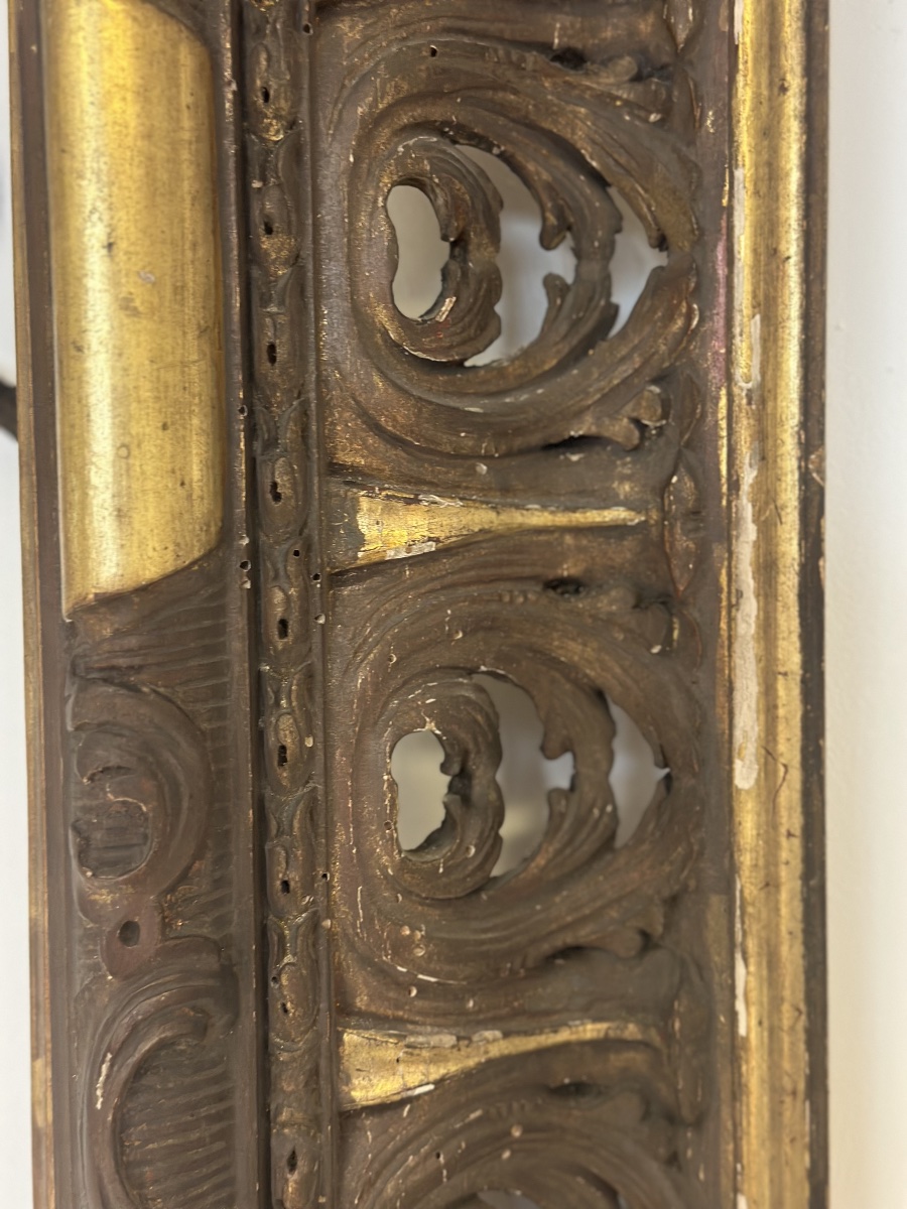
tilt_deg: -0.9
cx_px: 454
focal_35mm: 48
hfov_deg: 30.3
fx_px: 1677
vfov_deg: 39.7
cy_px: 604
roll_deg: -1.5
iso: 500
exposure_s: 1/33
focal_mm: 6.86
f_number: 1.78
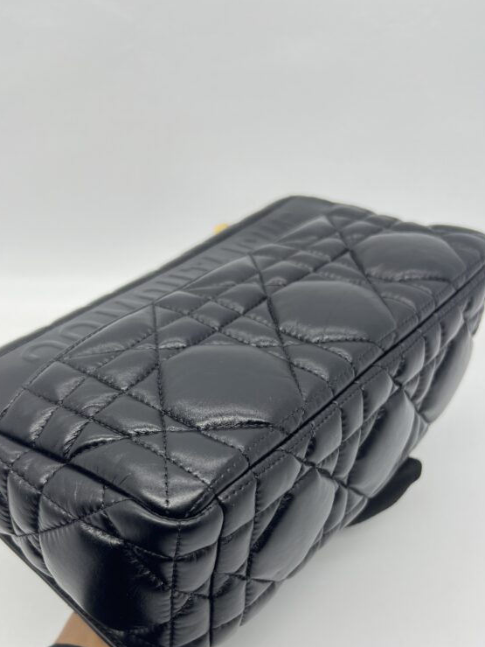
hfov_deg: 39.6
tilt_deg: -43.8
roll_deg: +0.5
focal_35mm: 36
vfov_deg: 50.4
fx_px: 673
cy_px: 431
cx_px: 218
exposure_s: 1/147
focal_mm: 5.7
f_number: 1.5
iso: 32
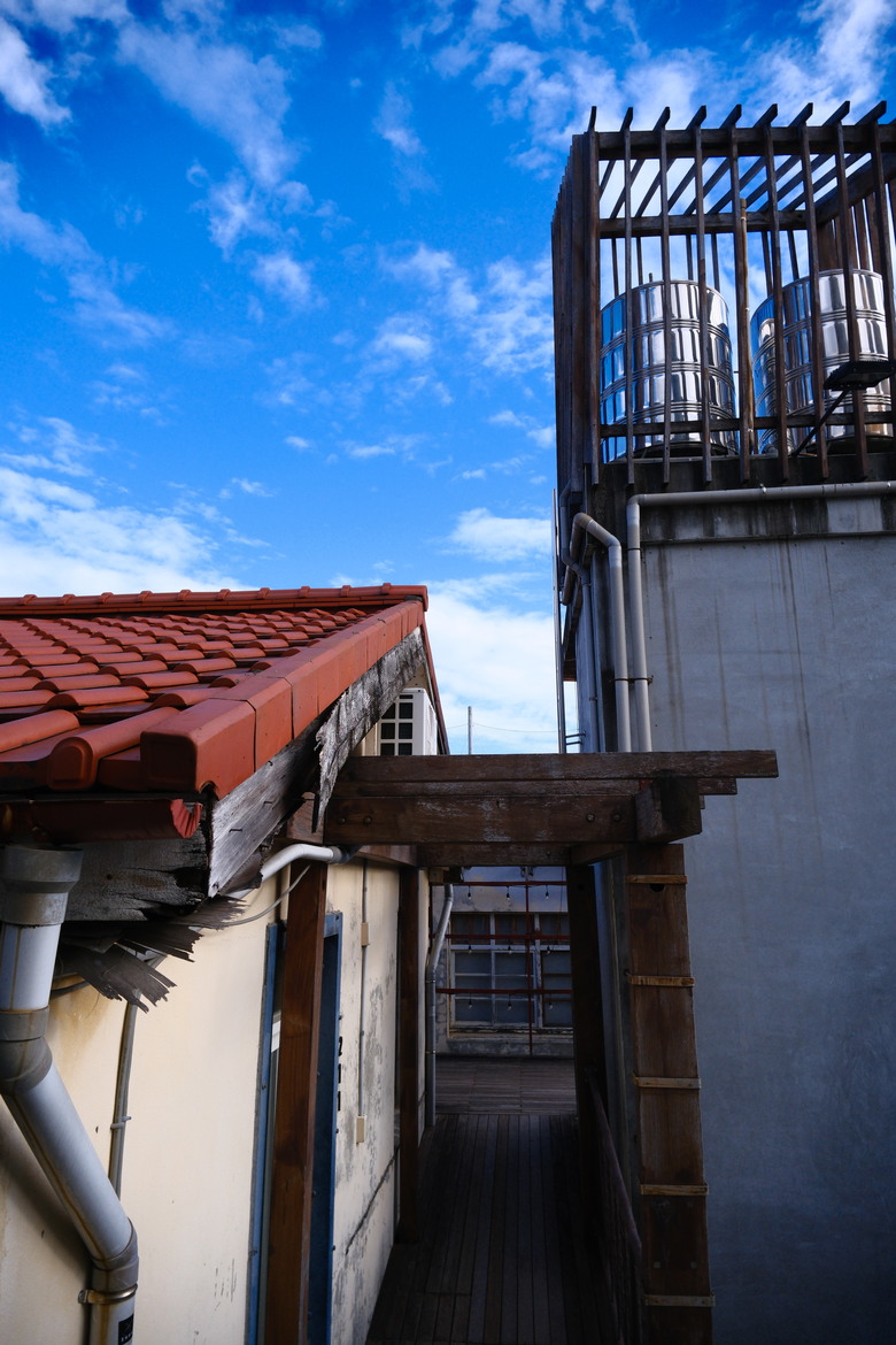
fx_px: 784
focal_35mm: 21
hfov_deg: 59.5
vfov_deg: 81.2
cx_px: 448
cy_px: 672
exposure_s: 1/400
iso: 500
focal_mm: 14
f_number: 8
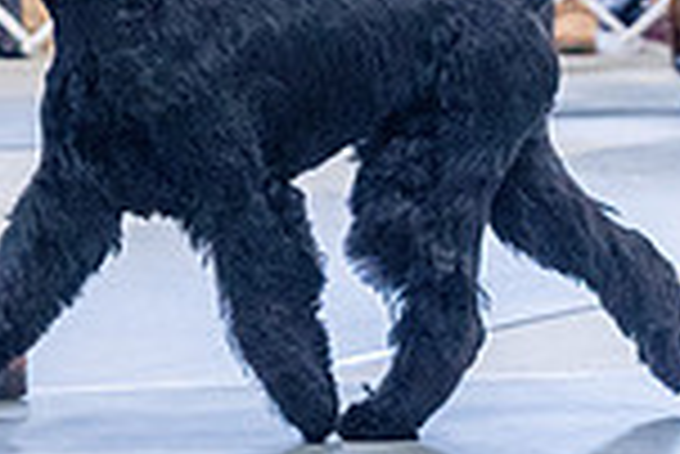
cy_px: -205
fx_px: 5823
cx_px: -36
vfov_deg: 4.4
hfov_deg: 6.7
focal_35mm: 308
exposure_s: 1/320
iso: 6400
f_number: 3.5
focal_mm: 80
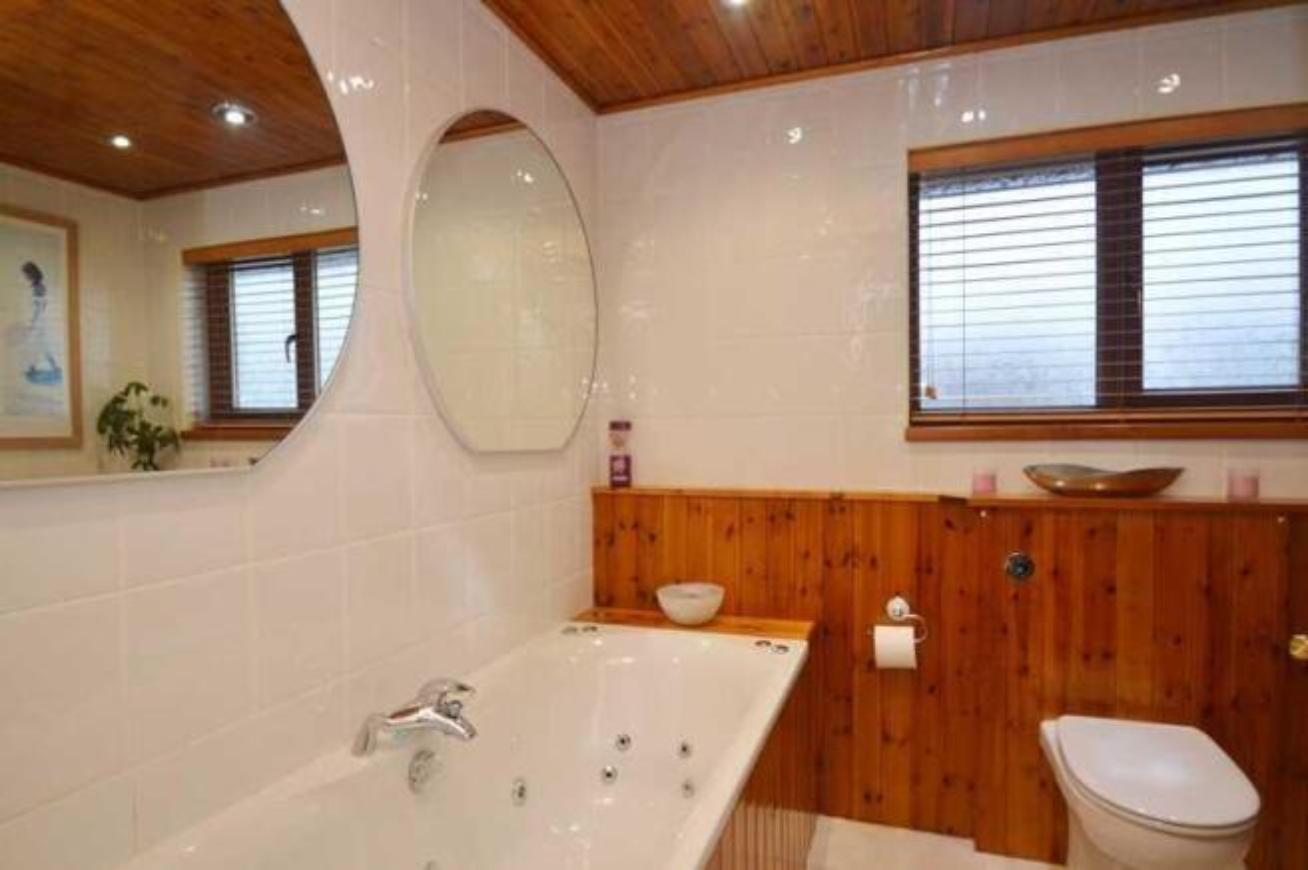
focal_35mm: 18
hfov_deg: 90.1
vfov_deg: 67.3
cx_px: 654
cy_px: 435
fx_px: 653
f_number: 3.8
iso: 500
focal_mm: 12
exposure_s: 1/60
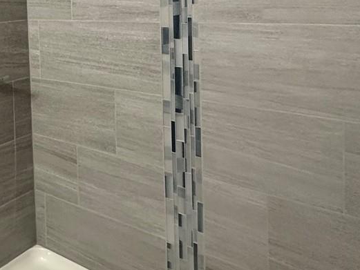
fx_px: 447
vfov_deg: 31.6
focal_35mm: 43
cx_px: -67
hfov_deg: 35.1
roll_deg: +3.1
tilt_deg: -2.7
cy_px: 14
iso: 200
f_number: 2.2
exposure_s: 1/60
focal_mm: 2.22
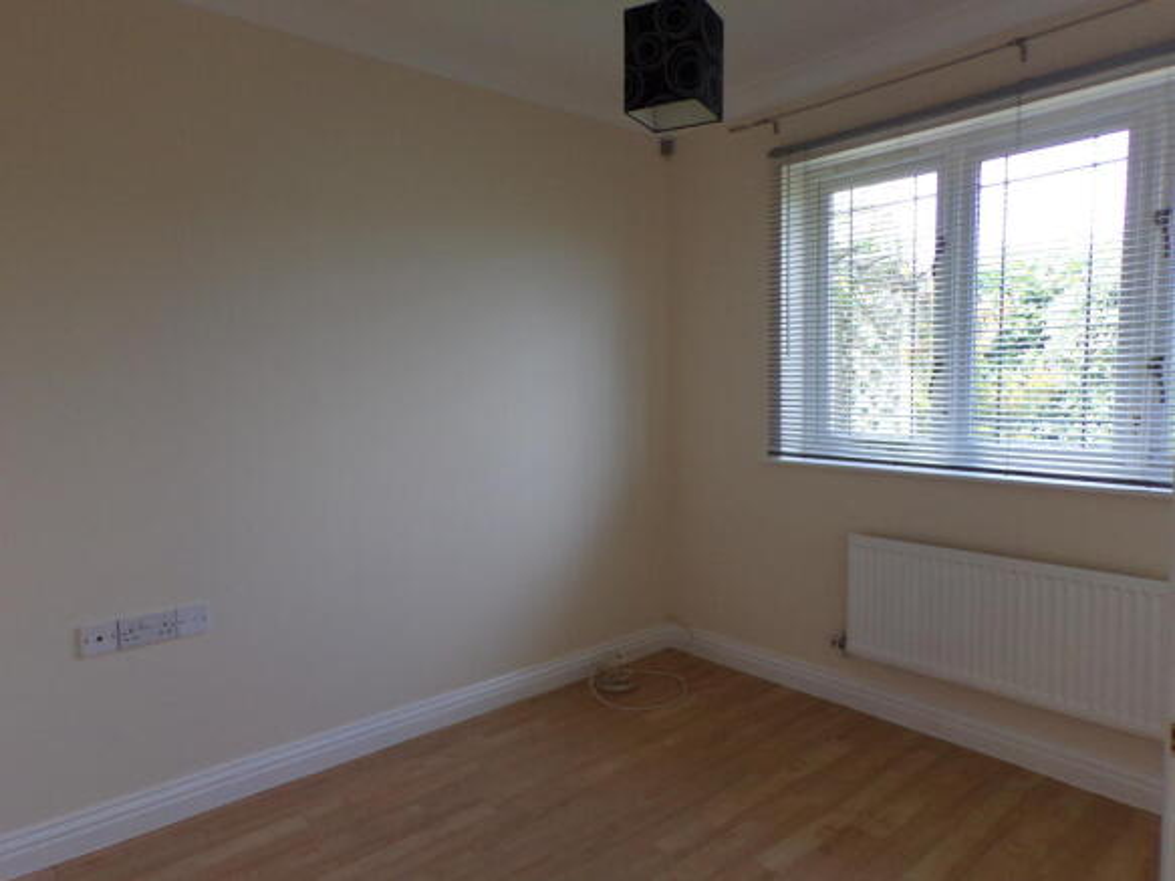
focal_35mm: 24
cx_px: 588
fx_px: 814
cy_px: 440
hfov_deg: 71.6
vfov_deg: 56.8
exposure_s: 1/70
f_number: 3
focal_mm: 4.3
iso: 100
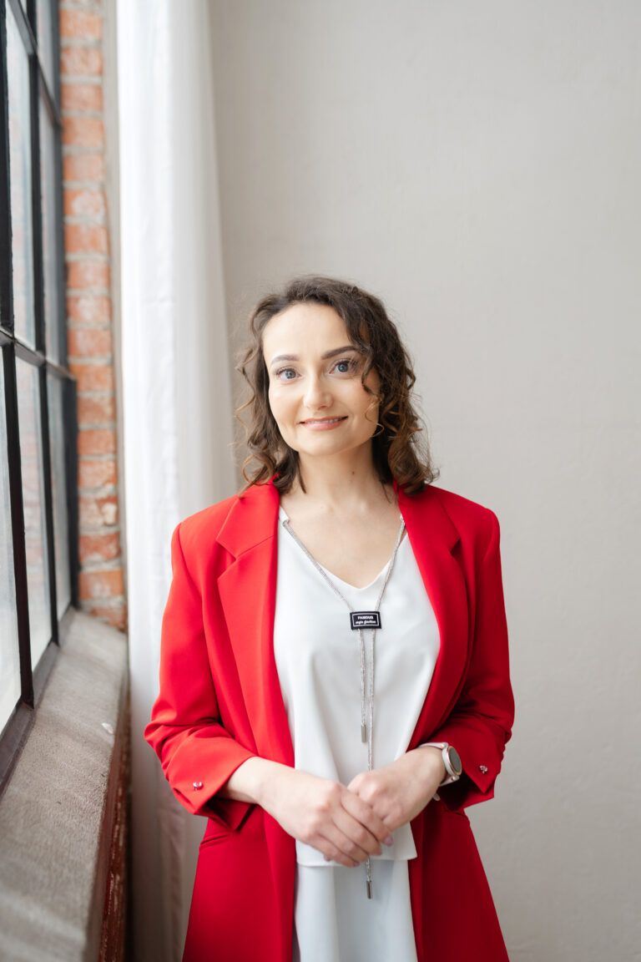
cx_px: 320
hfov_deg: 37.9
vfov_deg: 54.4
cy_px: 481
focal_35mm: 35
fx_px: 935
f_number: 2.2
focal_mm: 35
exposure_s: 1/320
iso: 320
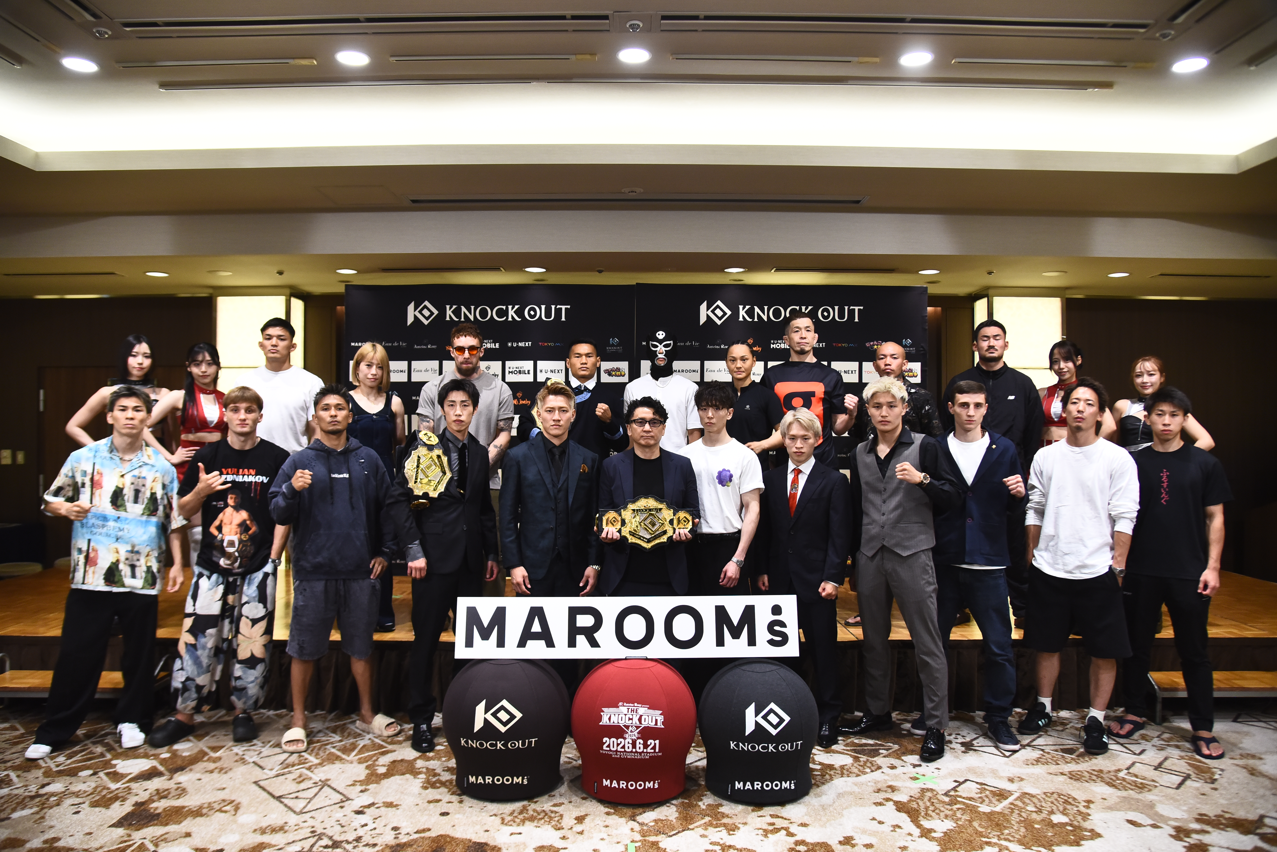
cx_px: 638
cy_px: 426
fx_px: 852
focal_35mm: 24
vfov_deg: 53.2
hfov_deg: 73.7
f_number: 4
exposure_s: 1/250
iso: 2000
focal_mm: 24
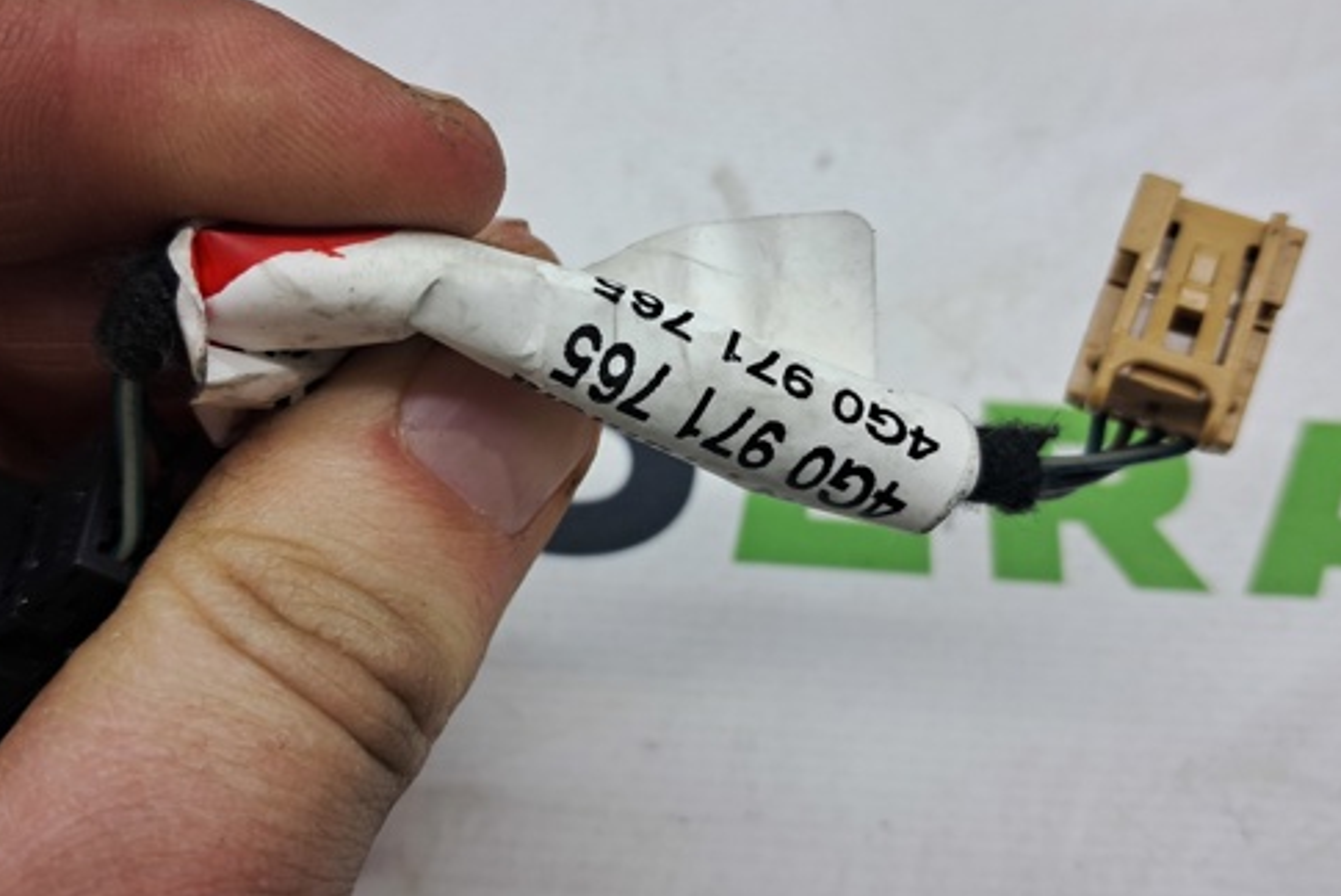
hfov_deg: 51.9
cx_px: 666
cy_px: 369
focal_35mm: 37
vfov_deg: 35.9
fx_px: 1379
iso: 50
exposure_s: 1/100
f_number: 1.8
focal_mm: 4
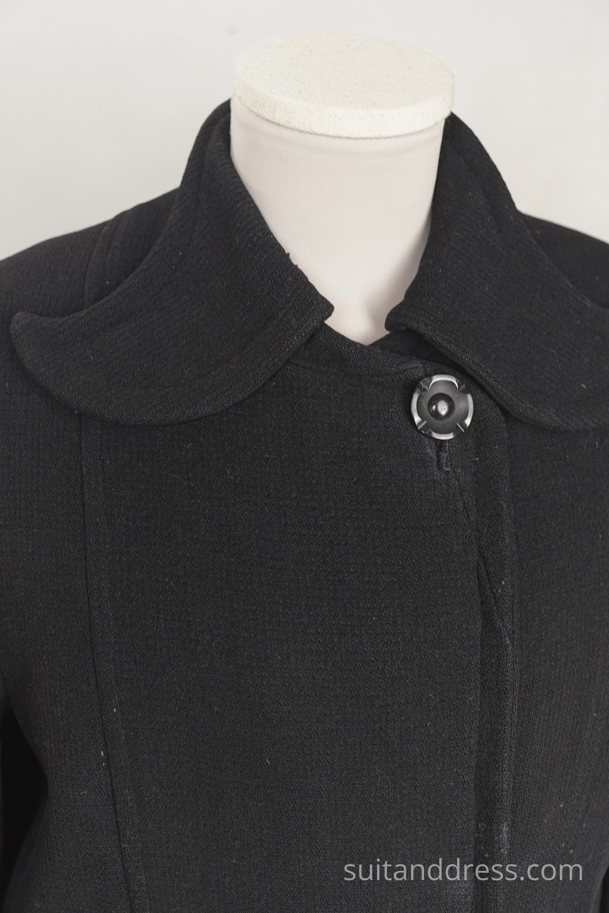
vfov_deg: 41.1
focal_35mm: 48
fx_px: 1218
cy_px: 456
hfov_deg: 28.1
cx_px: 304
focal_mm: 32
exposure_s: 1/20
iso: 200
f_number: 2.8
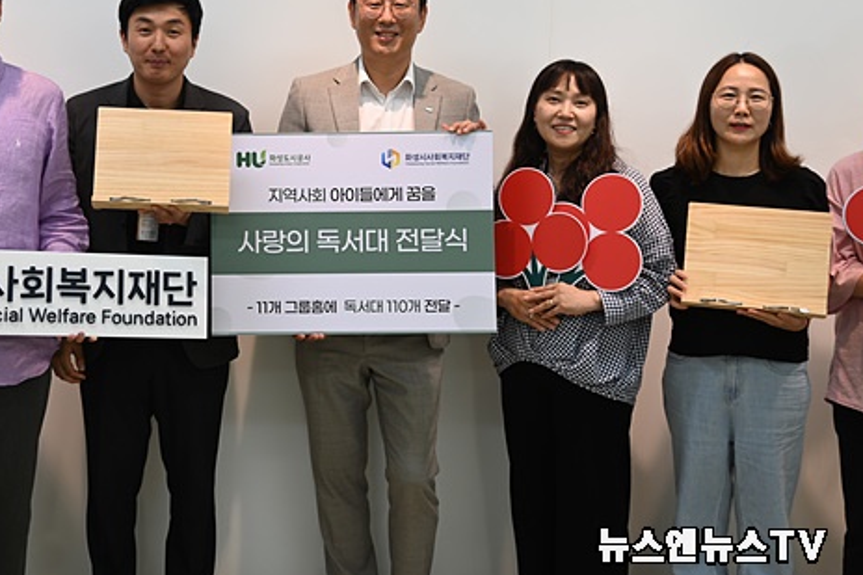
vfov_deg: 19.7
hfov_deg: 29.1
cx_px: 288
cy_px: 195
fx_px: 1653
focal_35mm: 69
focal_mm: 50
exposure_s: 1/50
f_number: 4
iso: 200
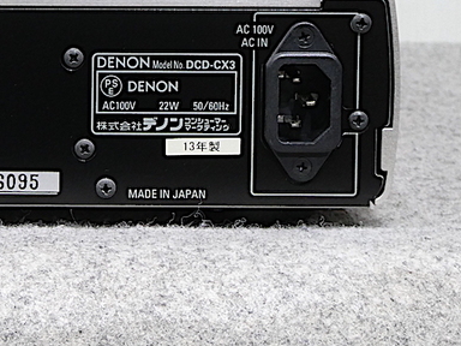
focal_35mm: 245
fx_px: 3263
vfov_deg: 6.1
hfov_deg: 8.0
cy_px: 68
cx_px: -79
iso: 200
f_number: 5
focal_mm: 17.5
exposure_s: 1/8
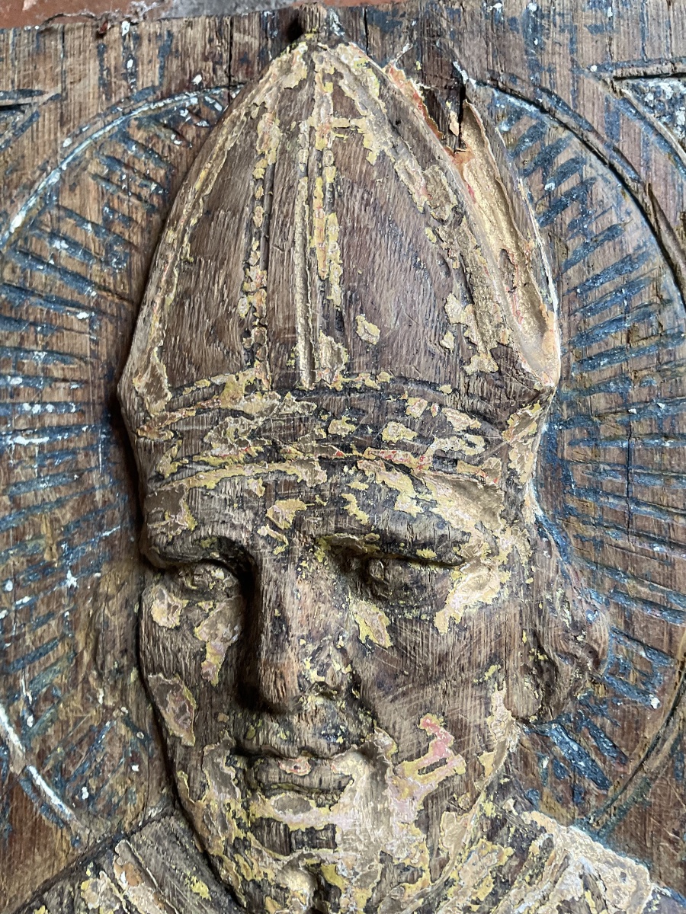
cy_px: 457
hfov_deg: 48.2
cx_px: 343
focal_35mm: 29
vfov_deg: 61.7
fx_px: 766
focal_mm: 3
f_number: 1.8
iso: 80
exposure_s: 1/50
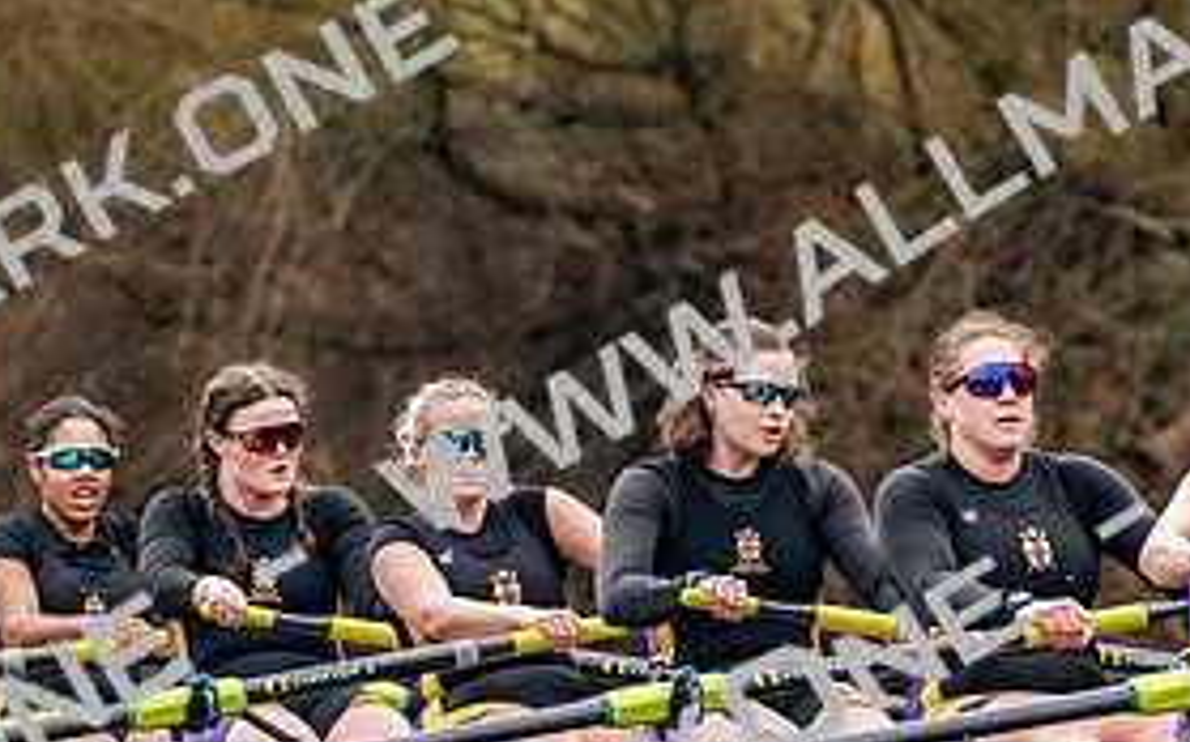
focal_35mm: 810
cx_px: 904
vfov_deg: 1.6
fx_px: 26254
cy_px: 544
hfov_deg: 2.6
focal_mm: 382
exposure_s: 1/2000
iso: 2500
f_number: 6.3
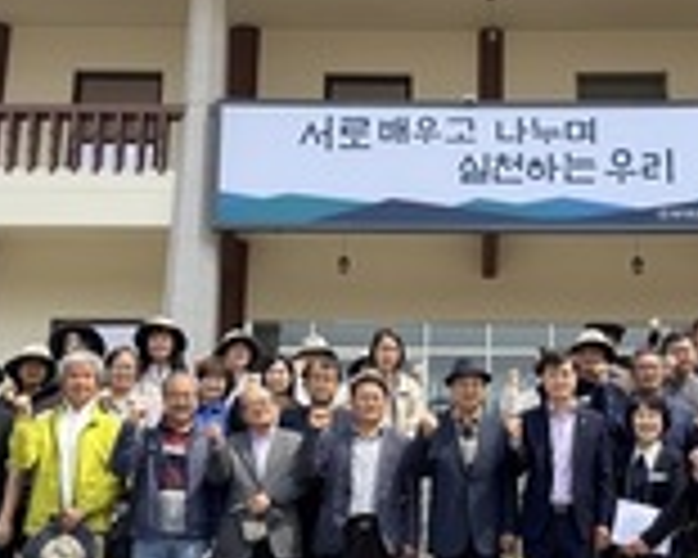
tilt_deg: +14.0
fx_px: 1095
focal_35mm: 53
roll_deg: -1.0
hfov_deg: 35.0
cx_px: 477
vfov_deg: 28.6
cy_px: 308
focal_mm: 6.76
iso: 80
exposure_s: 1/2232
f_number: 1.78
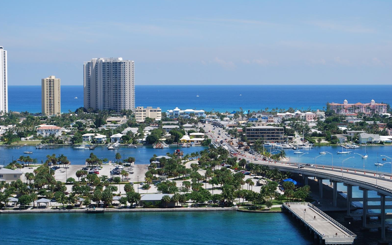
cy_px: 130
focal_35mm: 85
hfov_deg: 24.5
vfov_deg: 15.5
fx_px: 903
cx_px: 196
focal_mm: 55
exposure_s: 1/250
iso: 100
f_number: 8
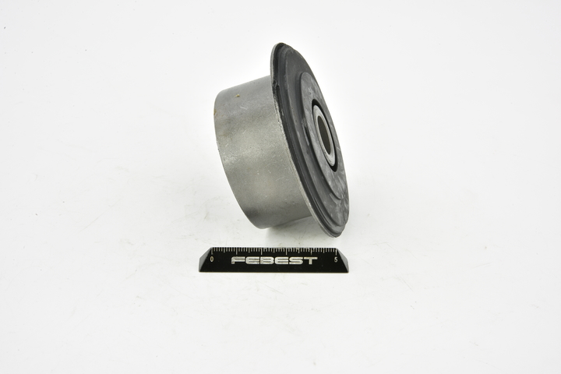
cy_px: 187
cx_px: 280
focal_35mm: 60
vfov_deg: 22.6
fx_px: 935
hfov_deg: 33.4
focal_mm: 60
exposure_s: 1/2
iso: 64
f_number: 29
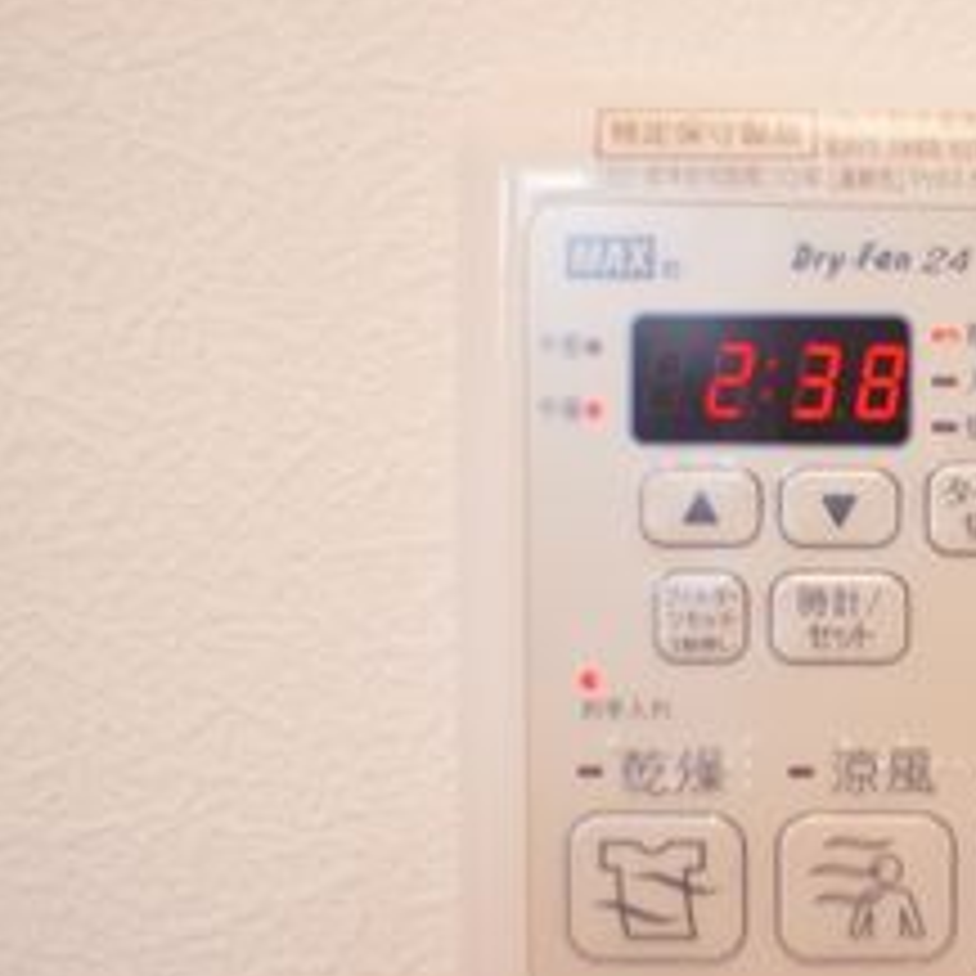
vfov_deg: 36.0
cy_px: 567
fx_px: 1499
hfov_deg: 33.1
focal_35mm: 47
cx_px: 976
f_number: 2.8
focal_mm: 16
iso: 200
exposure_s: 1/30
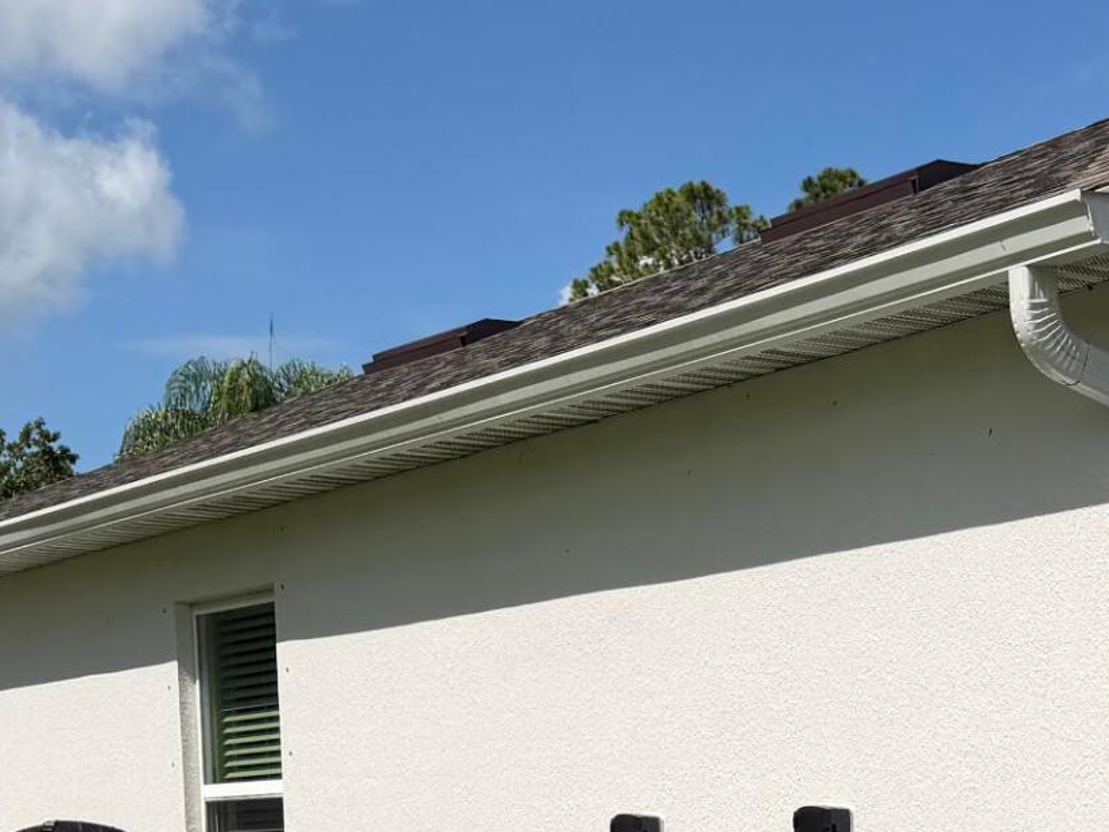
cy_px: 967
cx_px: 892
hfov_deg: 23.0
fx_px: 2691
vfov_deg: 16.9
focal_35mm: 84
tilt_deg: -1.2
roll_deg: +2.2
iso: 80
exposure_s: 1/7353
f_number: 1.78
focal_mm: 6.76
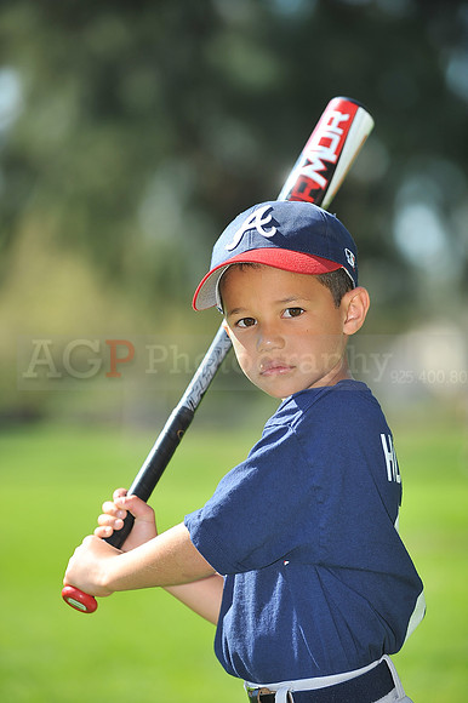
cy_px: 352
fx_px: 3221
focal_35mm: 165
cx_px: 234
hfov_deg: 8.3
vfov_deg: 12.5
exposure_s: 1/800
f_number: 4.5
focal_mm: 165
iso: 200
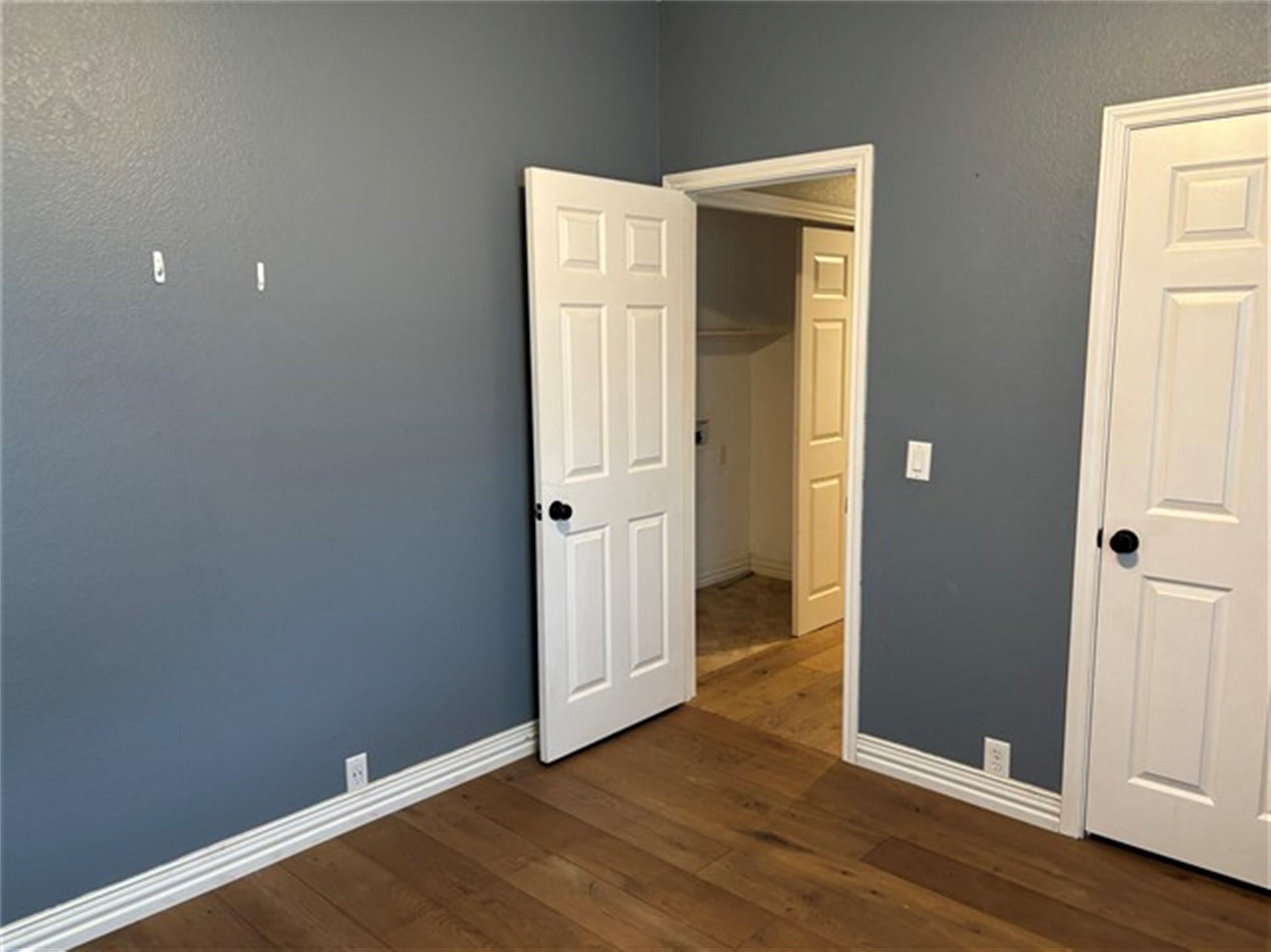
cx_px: 636
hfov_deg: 67.3
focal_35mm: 26
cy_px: 476
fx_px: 954
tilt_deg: -7.4
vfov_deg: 53.0
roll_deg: +1.5
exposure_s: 1/60
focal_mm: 5.96
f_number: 1.6
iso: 250
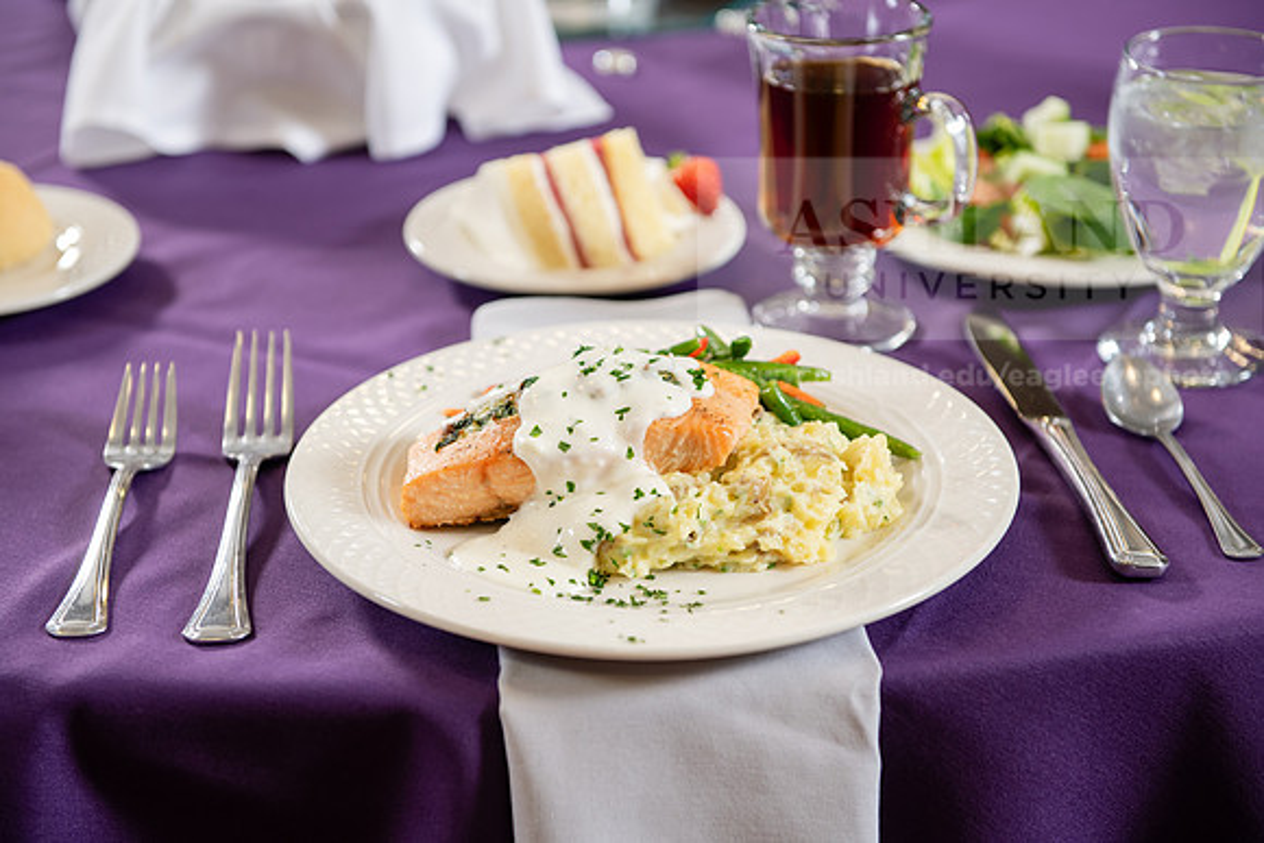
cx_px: 632
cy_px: 422
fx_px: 2458
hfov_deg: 28.8
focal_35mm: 70
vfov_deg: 19.5
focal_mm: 70
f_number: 4
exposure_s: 1/160
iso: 400
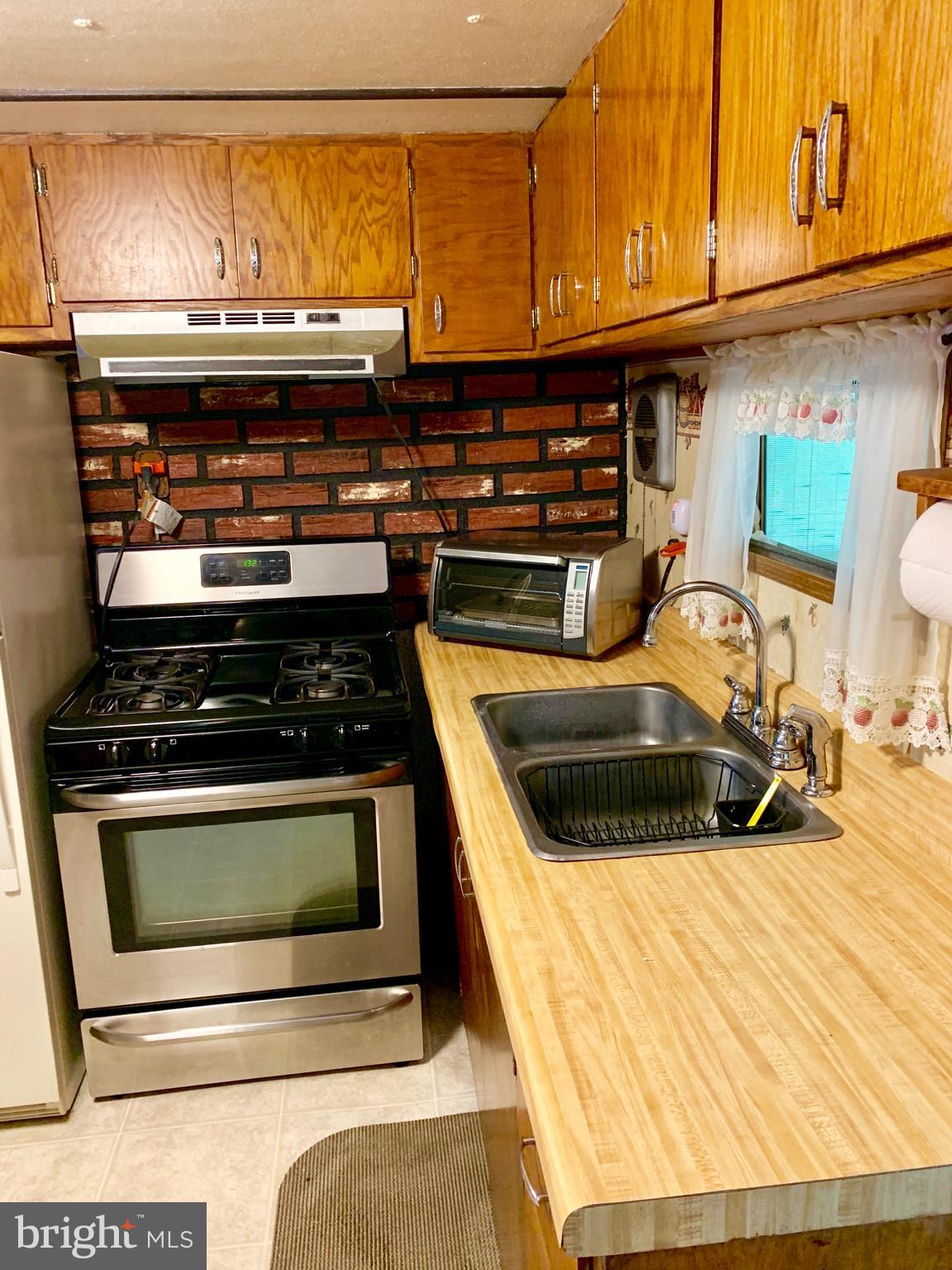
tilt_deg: -13.0
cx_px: 476
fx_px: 953
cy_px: 635
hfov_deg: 53.1
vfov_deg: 67.3
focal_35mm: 26
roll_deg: +1.7
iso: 320
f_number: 1.8
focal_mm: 4.25
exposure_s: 1/60
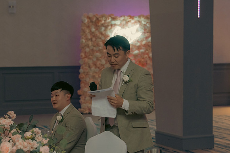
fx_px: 671
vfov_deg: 13.0
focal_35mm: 105
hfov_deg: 19.5
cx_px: 115
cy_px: 76
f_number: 3.5
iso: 2500
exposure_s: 1/160
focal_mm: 70
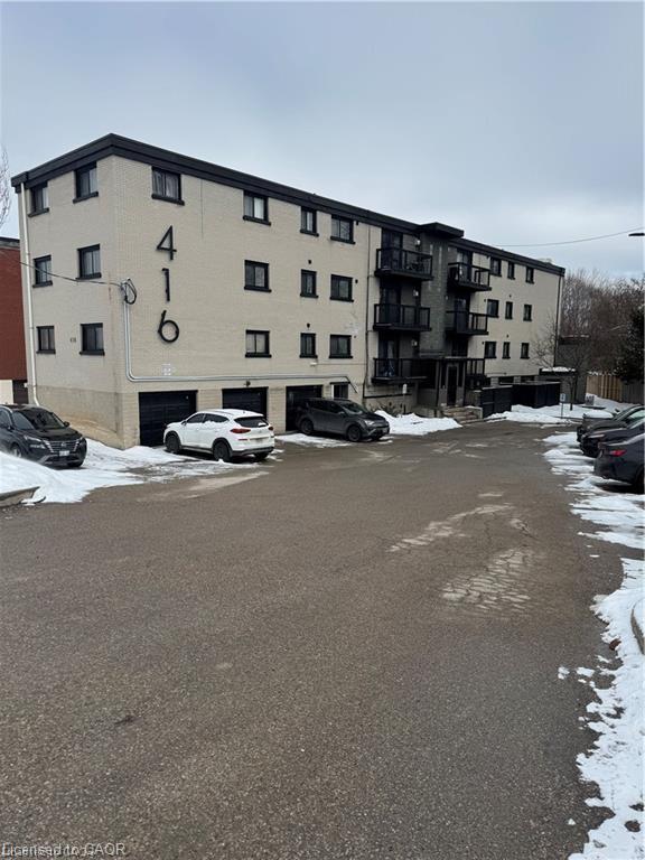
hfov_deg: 56.8
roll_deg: -0.2
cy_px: 430
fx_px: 596
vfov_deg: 71.6
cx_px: 322
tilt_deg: -5.3
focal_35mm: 24
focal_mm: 6.76
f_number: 1.78
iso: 80
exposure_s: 1/6410
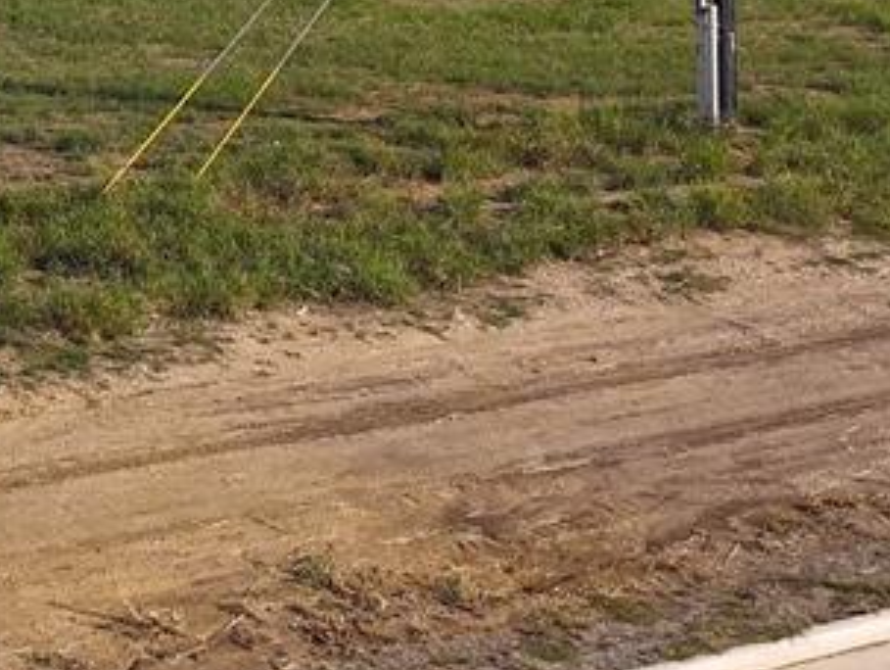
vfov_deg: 16.9
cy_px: -259
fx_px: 2085
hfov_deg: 22.5
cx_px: -135
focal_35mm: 81
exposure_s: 1/800
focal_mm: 4.55
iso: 100
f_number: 2.8
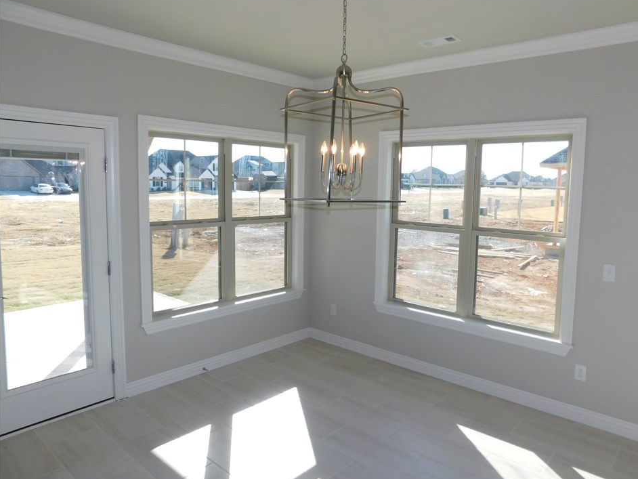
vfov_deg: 54.9
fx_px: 461
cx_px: 345
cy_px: 228
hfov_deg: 69.3
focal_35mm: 25
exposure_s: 1/400
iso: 125
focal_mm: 4
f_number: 3
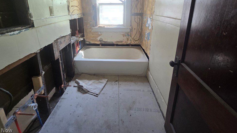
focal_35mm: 15
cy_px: 41
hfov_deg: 102.9
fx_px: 94
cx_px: 112
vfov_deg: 67.8
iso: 125
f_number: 2.2
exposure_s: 1/60
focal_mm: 2.2
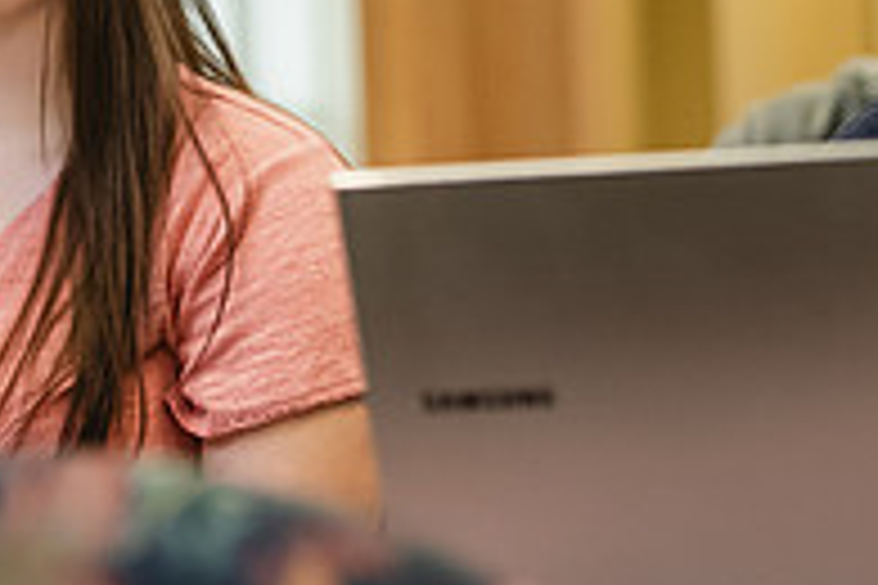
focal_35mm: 256
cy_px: 34
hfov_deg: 8.0
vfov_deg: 5.4
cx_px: 765
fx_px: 6243
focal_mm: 86
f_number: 3.2
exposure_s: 1/200
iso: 1600
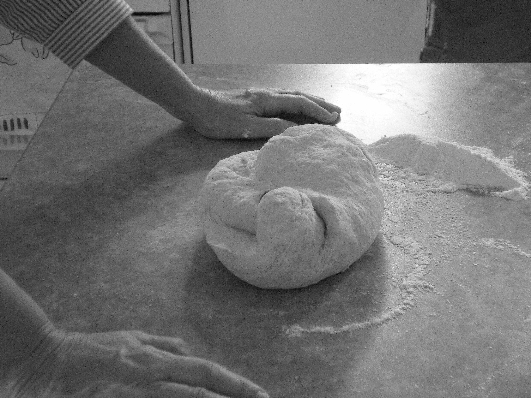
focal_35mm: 56
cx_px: 288
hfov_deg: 34.3
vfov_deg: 26.1
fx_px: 859
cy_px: 193
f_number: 3.7
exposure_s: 1/25
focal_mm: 8.4
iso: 400
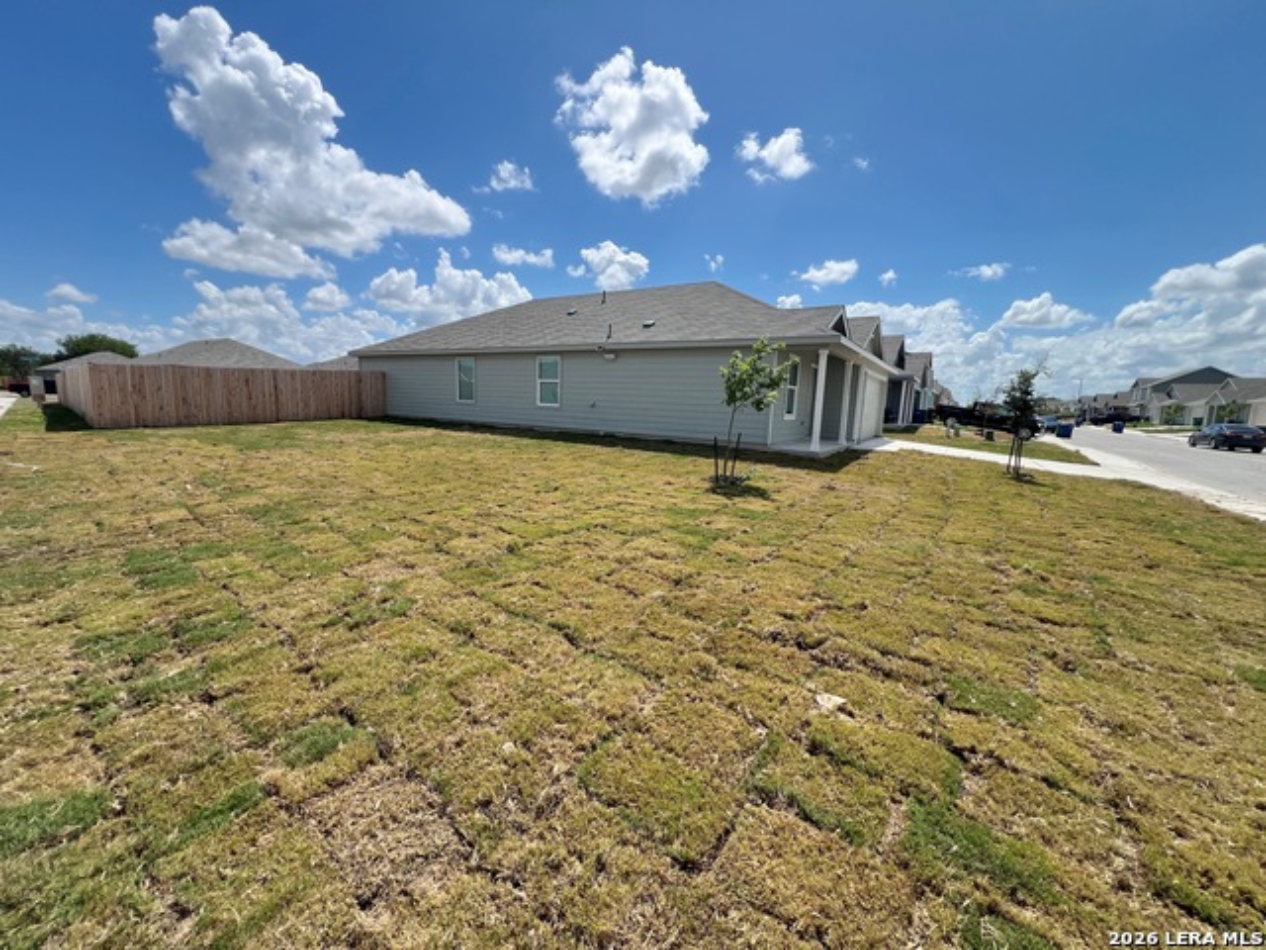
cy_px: 475
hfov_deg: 106.2
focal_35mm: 13
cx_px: 633
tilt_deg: -8.5
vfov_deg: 89.9
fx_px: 475
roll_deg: -2.5
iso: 32
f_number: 1.8
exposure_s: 1/1698
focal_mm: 1.57
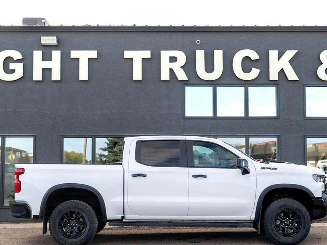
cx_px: 175
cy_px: 129
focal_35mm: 54
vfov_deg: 27.0
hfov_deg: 35.5
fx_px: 510
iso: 100
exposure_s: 1/160
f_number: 4.5
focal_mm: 37
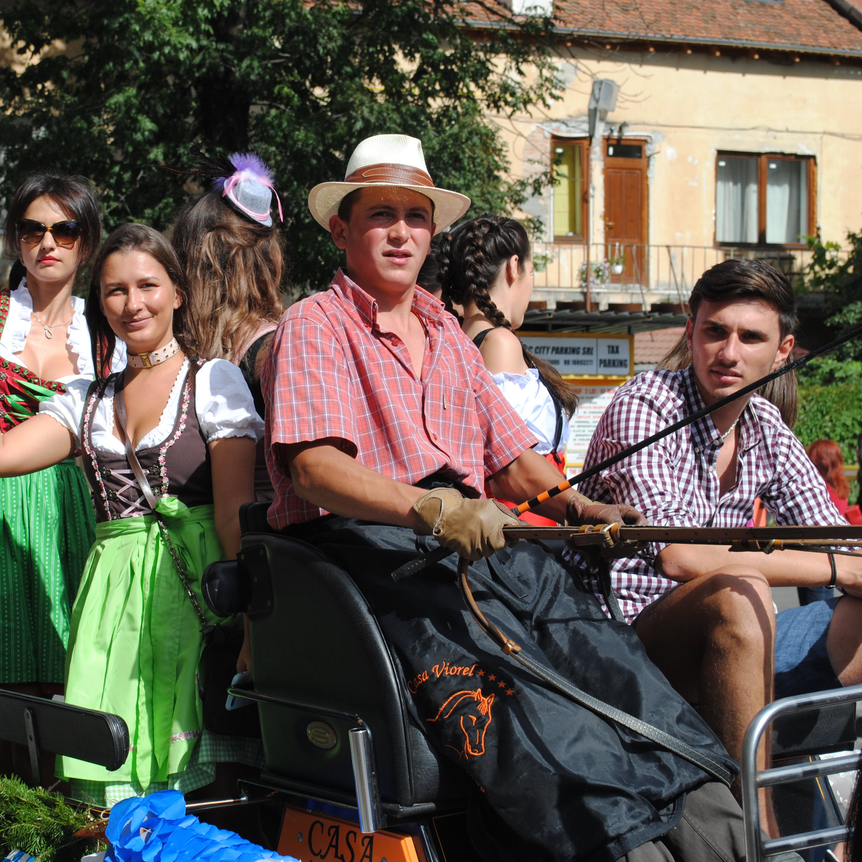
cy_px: 426
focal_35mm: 81
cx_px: 246
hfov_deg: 21.3
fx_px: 2282
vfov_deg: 21.4
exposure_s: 1/250
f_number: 8
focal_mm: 42
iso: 100
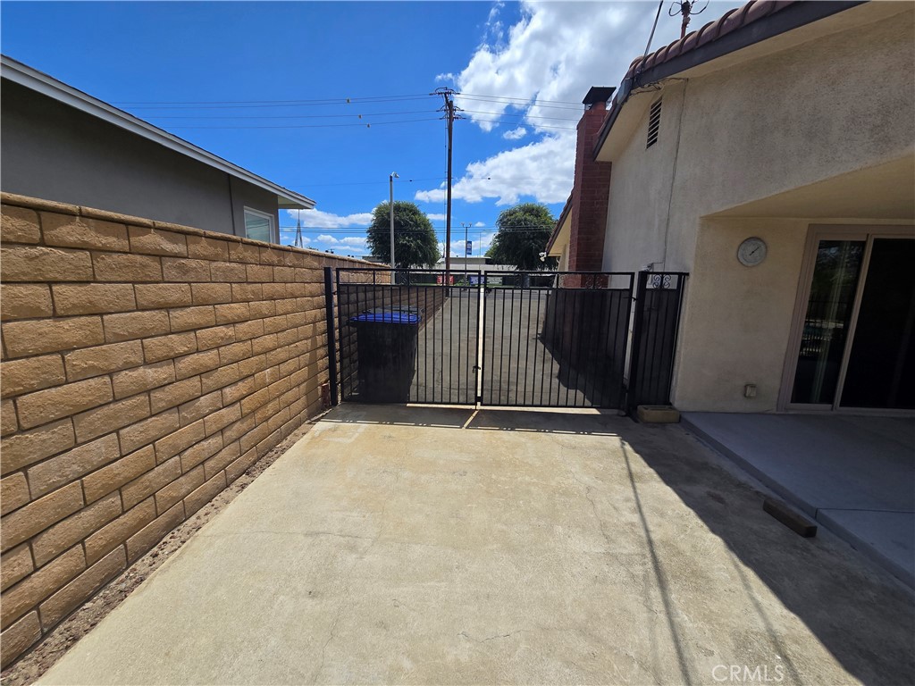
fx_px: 344
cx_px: 458
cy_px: 343
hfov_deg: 106.2
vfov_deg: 89.9
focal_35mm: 13
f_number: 2.2
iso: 50
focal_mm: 2.2
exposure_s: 1/2929
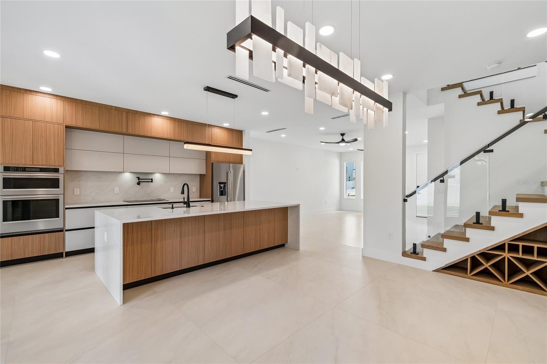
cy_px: 182
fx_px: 228
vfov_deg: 77.3
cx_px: 274
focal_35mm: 15
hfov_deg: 100.4
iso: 100
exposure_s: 1/40
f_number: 7.1
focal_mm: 10
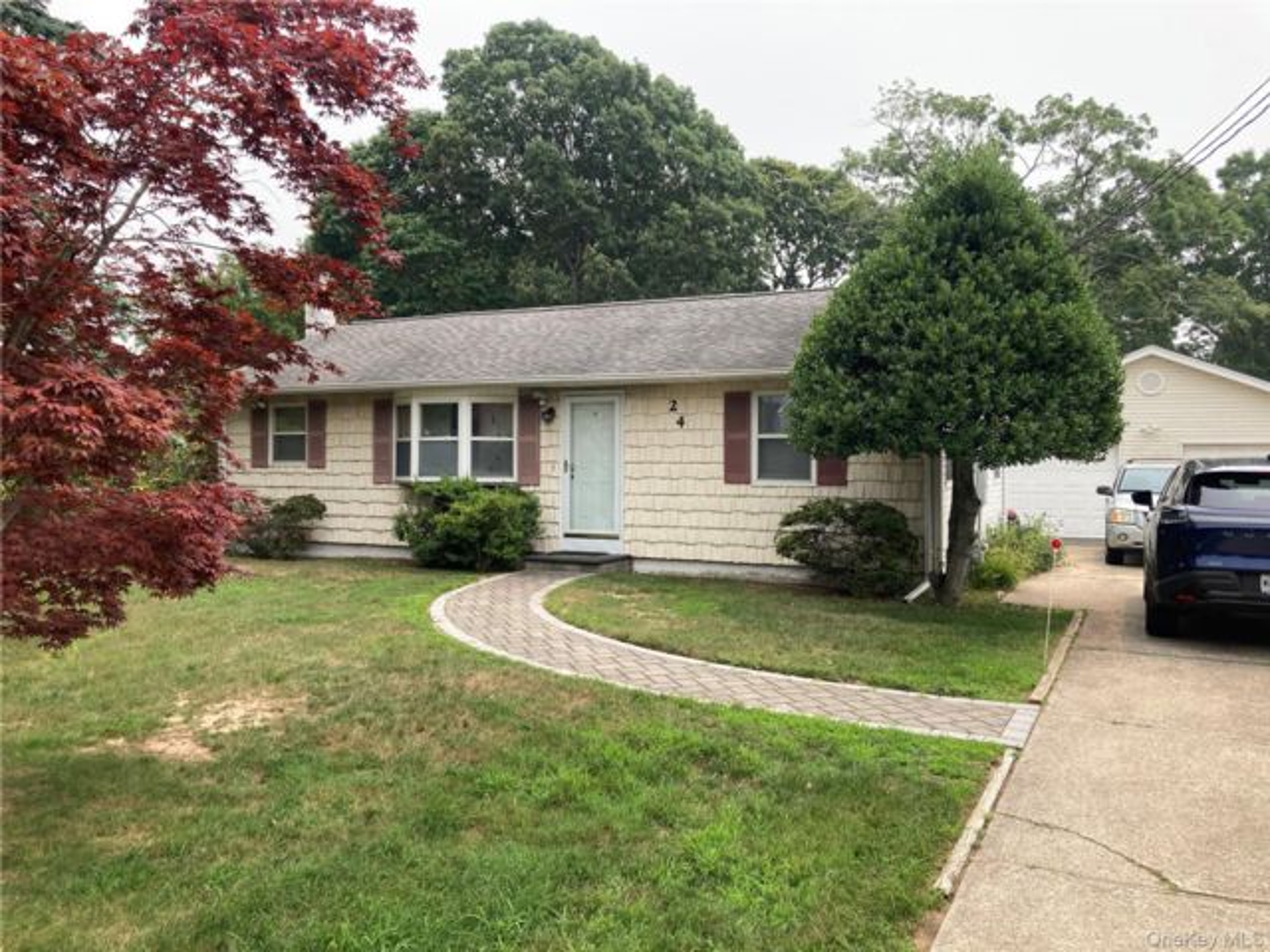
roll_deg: -1.3
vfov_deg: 49.7
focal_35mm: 28
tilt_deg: +0.4
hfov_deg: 63.4
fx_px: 1027
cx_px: 635
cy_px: 476
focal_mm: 3.99
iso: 20
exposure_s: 1/867
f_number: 1.8
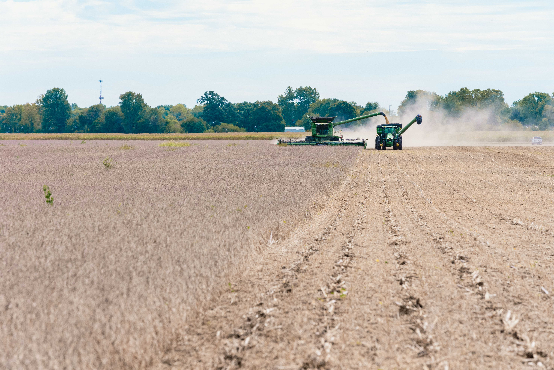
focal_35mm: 200
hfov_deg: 10.3
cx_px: 277
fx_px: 3077
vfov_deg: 6.9
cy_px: 185
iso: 1250
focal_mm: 200
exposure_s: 1/1000
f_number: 9
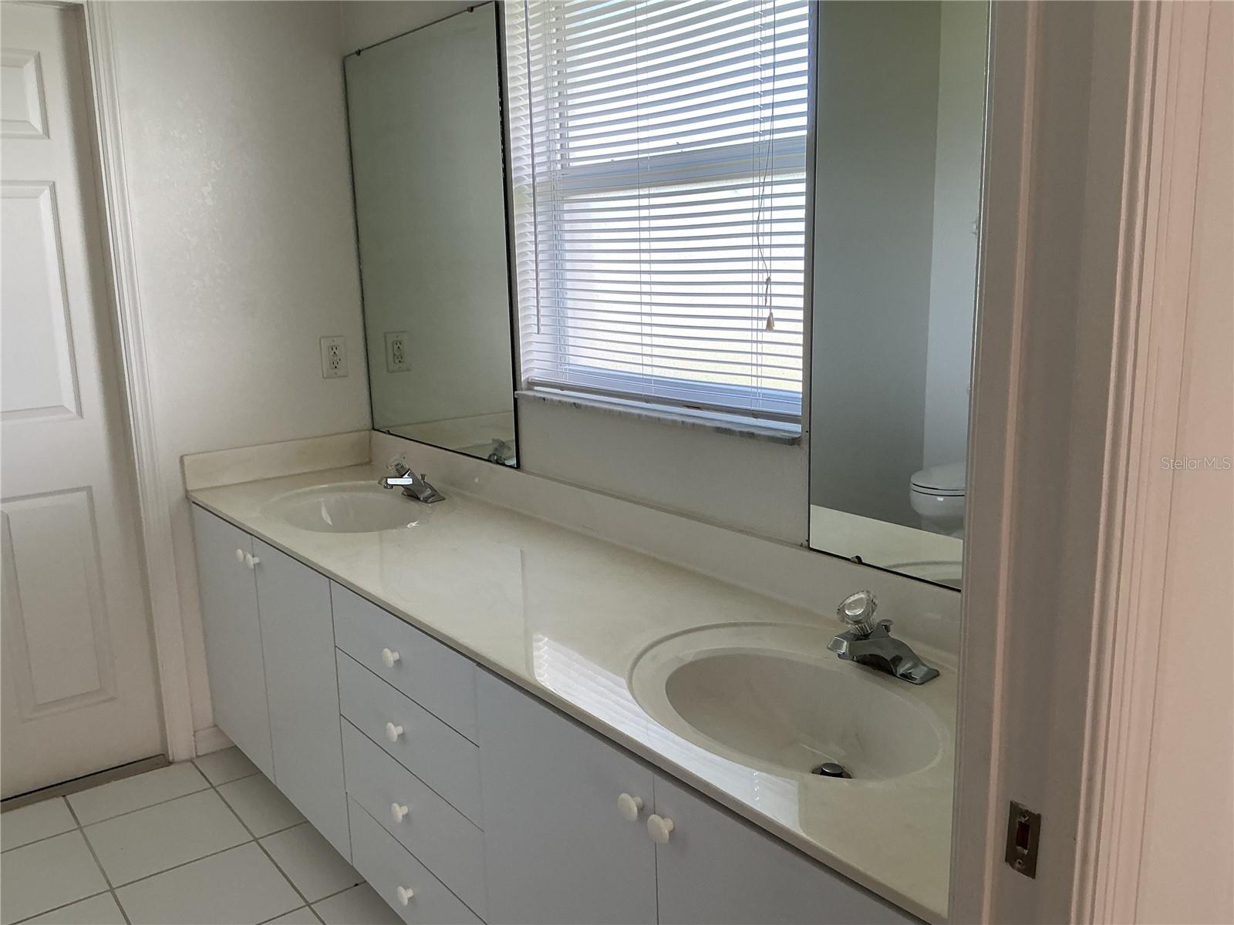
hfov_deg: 61.7
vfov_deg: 48.2
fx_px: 1034
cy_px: 462
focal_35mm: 29
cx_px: 617
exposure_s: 1/60
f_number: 1.8
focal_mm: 3
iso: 40
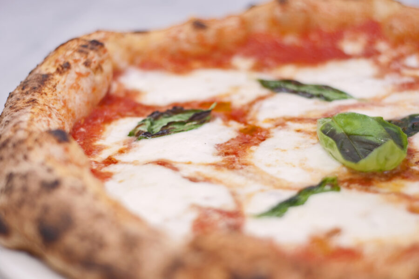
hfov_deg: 27.0
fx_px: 872
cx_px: 210
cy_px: 140
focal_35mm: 75
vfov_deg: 18.1
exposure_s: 1/200
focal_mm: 50
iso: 100
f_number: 2.8
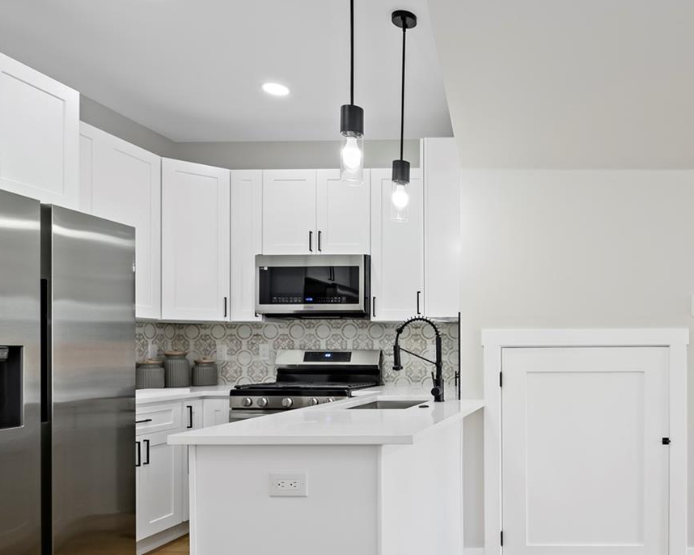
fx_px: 575
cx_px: 579
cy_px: 342
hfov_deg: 56.5
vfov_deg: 51.1
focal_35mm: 28
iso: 400
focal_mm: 16
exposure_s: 1/13
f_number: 9
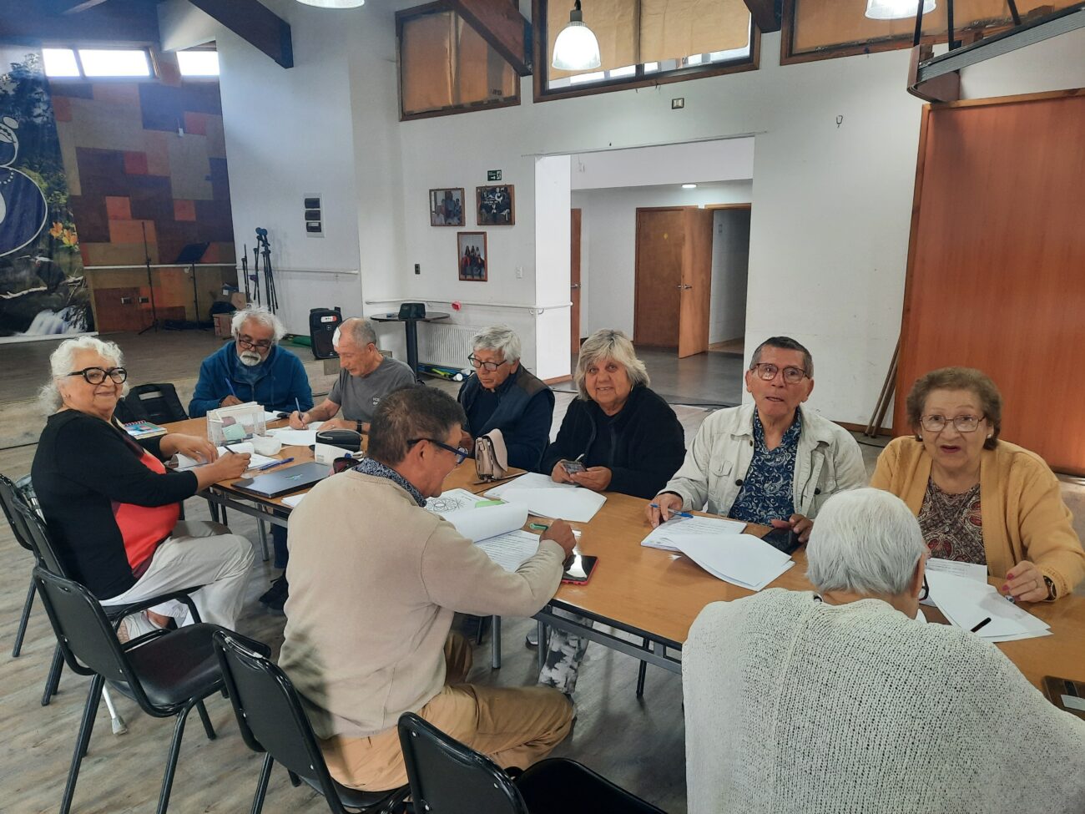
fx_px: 784
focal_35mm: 25
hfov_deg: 69.4
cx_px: 542
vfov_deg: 54.9
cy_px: 407
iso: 200
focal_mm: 4.6
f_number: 2
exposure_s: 1/50
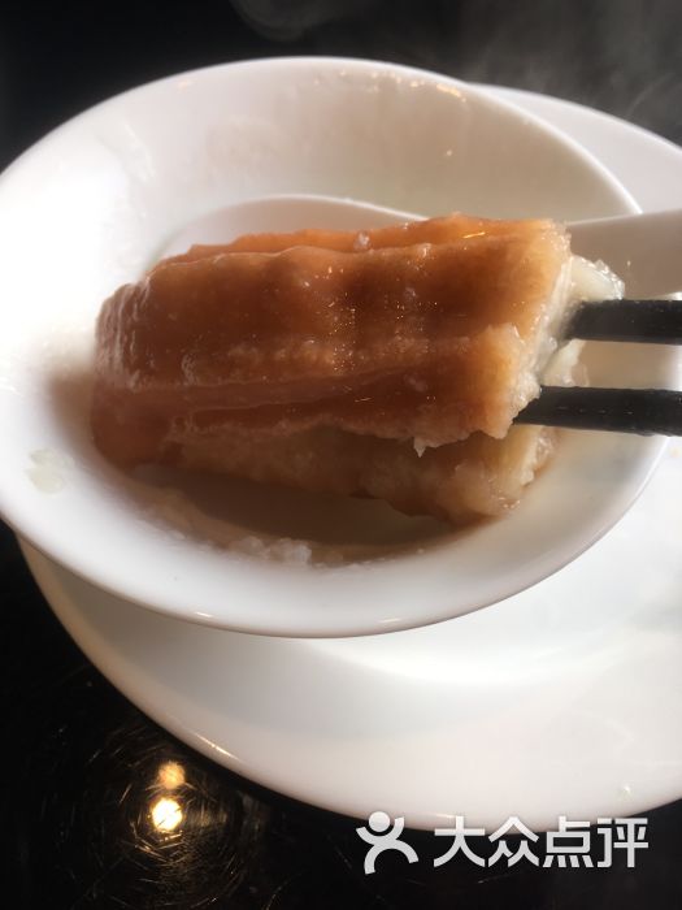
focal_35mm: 29
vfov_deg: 61.7
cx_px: 341
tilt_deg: -59.4
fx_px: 762
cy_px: 455
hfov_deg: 48.2
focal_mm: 4.15
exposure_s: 1/100
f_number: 2.2
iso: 25
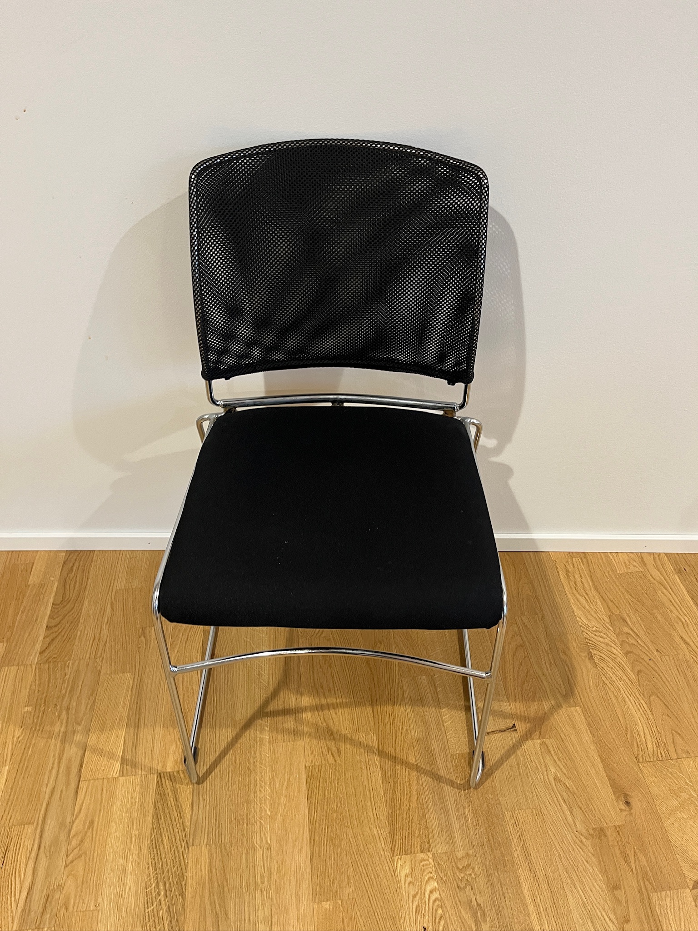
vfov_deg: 67.3
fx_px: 699
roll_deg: -0.1
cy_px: 466
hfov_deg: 53.1
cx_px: 349
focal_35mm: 26
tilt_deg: -39.1
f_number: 1.6
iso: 200
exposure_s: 1/52
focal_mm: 5.1
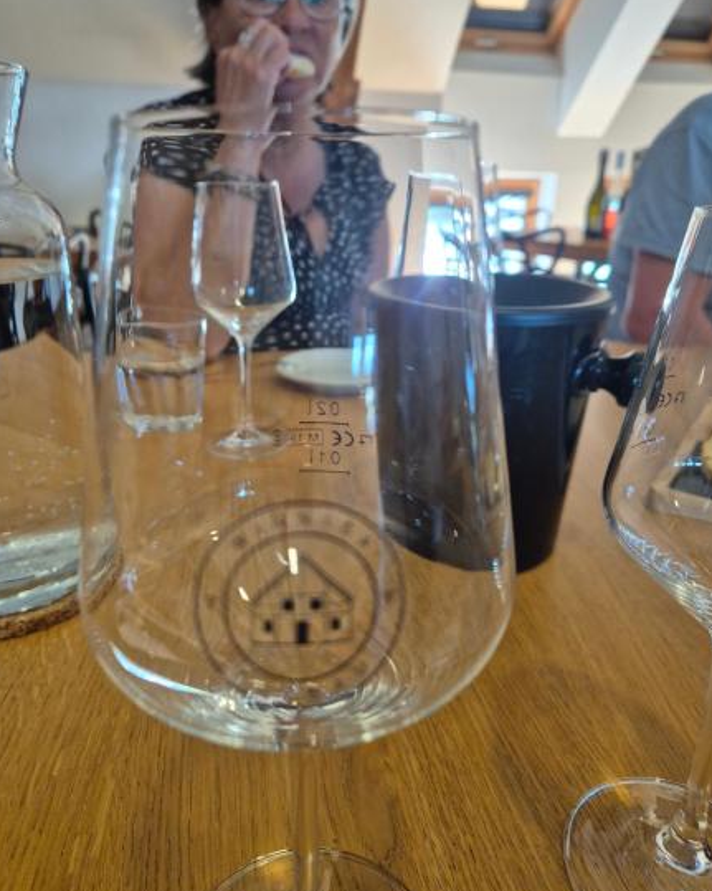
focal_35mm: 25
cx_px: 354
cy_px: 407
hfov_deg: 56.8
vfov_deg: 68.0
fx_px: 659
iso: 500
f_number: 1.8
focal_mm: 5.4
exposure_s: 1/100
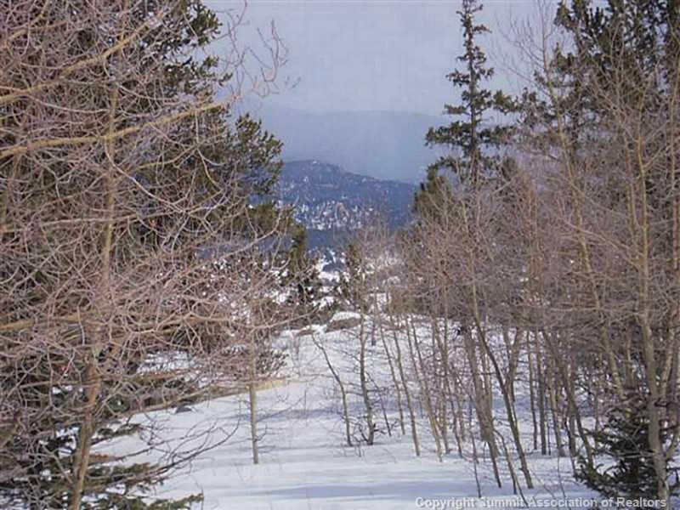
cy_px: 255
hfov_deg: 17.6
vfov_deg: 13.2
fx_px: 2200
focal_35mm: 112
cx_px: 340
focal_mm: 20
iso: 100
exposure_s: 1/200
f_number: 11.6
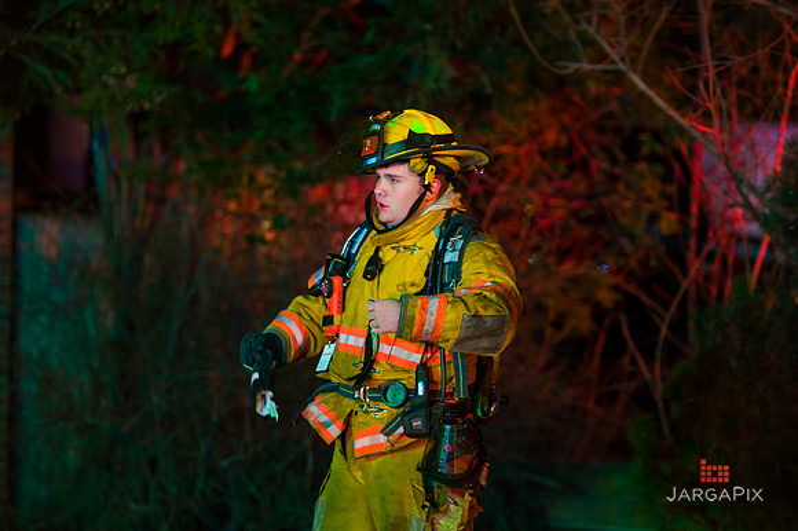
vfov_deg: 8.1
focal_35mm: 170
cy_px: 266
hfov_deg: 12.1
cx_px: 399
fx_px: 3766
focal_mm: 170
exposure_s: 1/80
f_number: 3.2
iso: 3200
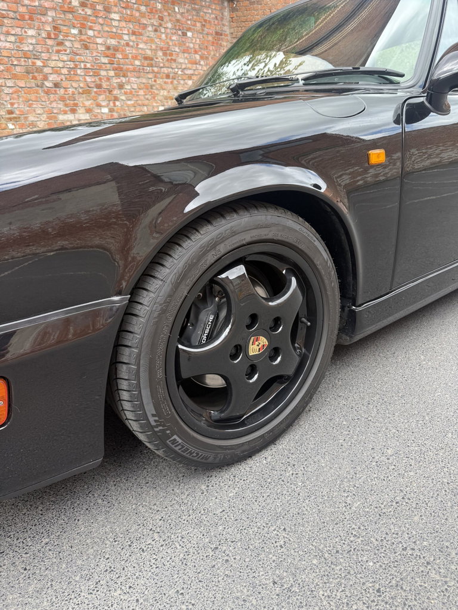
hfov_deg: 56.8
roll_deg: +3.1
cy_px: 305
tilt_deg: -22.8
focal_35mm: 24
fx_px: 423
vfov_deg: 71.6
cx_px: 229
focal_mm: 6.76
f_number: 1.78
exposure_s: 1/372
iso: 80
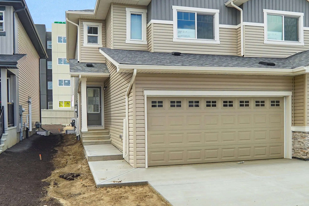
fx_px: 240
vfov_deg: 46.0
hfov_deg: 63.3
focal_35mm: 28
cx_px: 214
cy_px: 78
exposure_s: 1/640
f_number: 2.5
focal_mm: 12
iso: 100
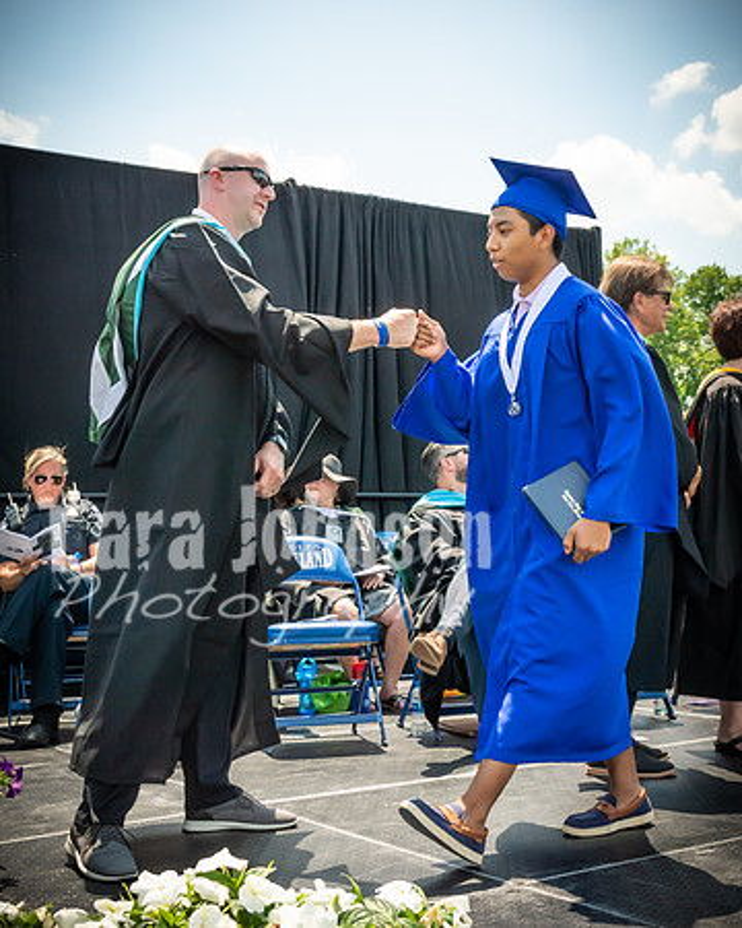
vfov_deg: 36.8
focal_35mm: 51
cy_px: 464
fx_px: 1393
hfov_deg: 29.8
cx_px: 445
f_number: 7.1
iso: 200
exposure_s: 1/800
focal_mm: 24
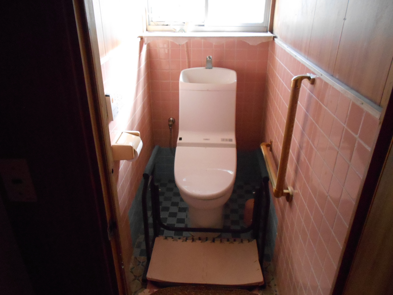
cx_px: 196
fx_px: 295
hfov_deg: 67.3
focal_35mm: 26
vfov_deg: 53.1
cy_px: 148
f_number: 3.2
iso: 800
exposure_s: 1/160
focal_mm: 4.6
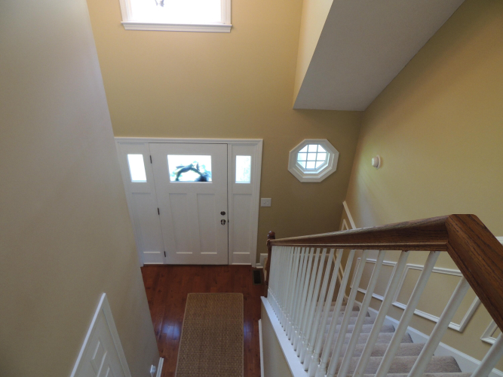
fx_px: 349
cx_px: 252
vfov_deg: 56.8
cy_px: 188
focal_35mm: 24
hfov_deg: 71.6
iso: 200
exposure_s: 1/30
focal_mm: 4.3
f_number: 3
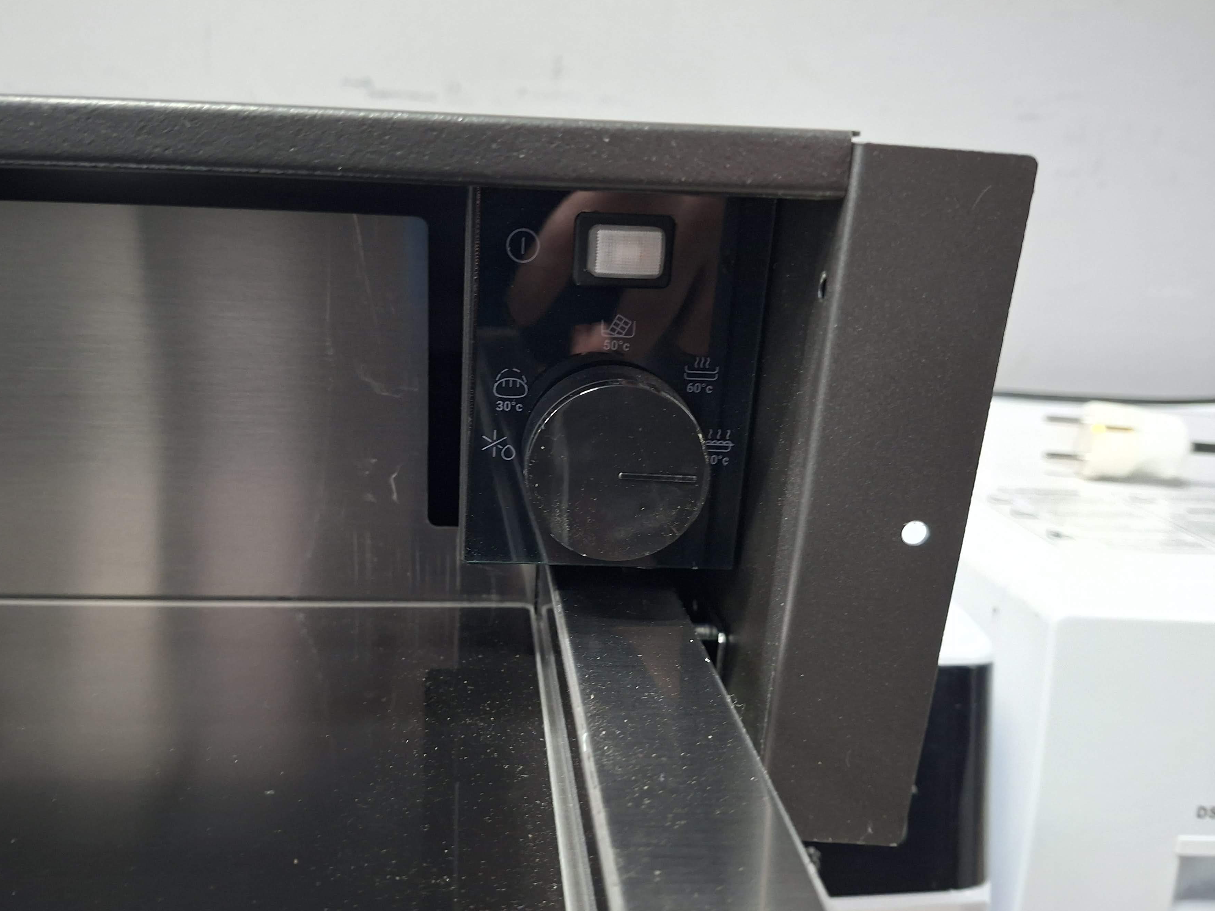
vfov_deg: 53.1
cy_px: 466
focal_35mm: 26
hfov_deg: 67.0
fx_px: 913
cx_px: 529
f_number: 1.8
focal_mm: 5.54
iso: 500
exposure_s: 1/25
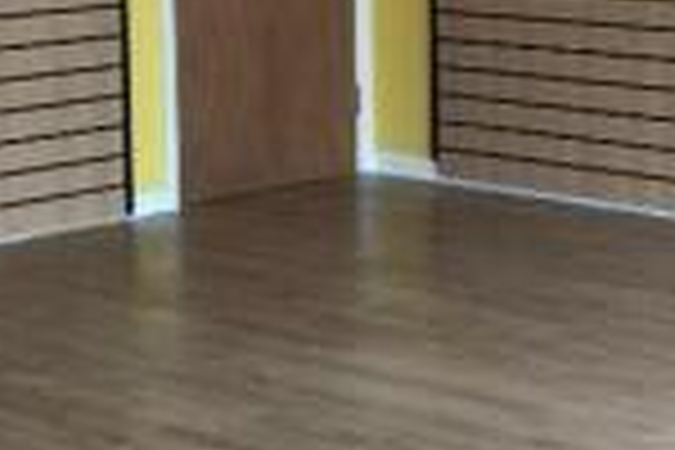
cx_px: 551
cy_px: 11
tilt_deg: -5.2
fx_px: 2119
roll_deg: -0.3
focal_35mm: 113
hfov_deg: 17.9
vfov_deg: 12.0
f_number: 1.8
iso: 80
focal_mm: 3.99
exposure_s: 1/85
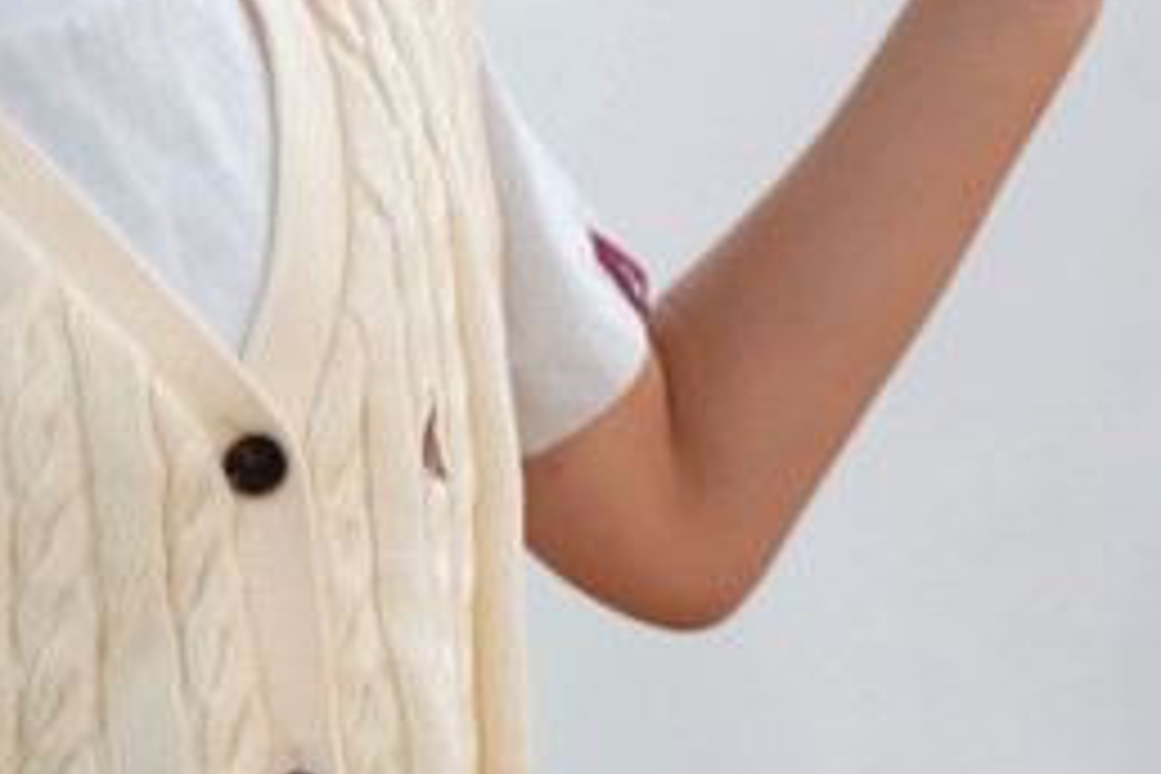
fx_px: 22476
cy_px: 198
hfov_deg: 3.0
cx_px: 320
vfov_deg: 2.0
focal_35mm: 697
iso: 800
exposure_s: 1/250
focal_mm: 200
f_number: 4
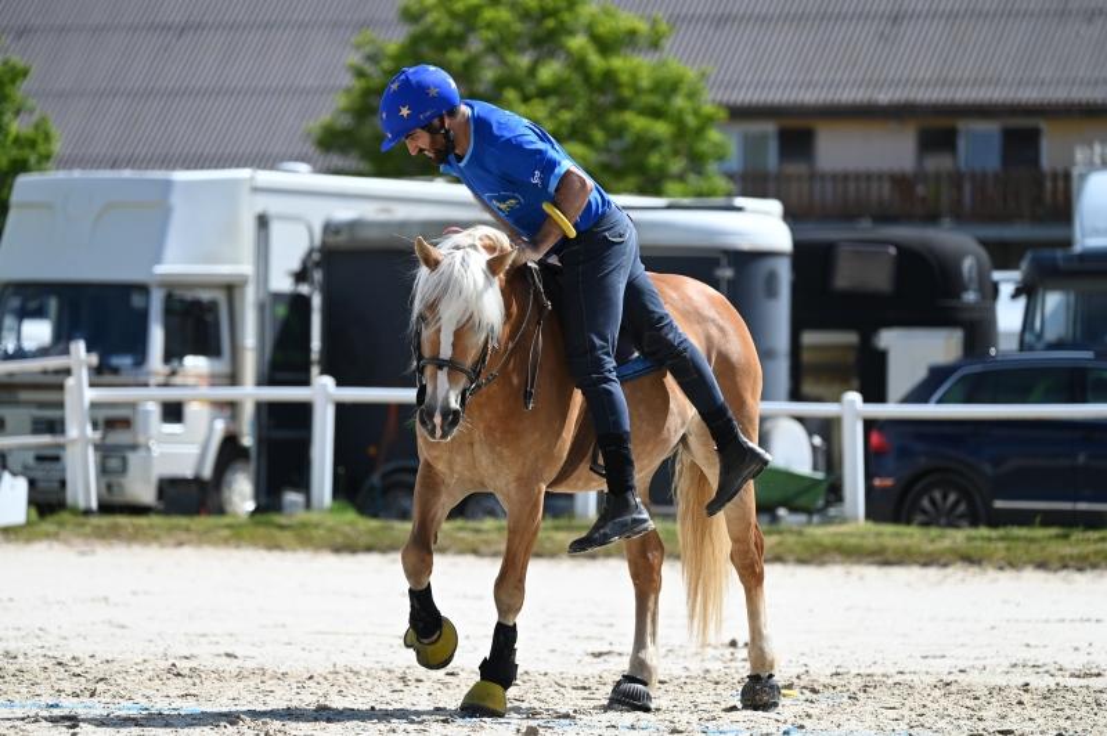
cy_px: 368
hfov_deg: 8.6
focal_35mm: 240
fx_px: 7374
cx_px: 554
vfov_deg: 5.7
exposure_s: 1/1250
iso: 280
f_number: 5.6
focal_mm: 240
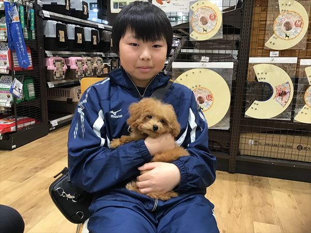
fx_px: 279
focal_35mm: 31
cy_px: 116
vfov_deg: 45.4
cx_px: 156
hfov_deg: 58.4
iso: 100
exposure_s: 1/30
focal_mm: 3.3
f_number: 2.4
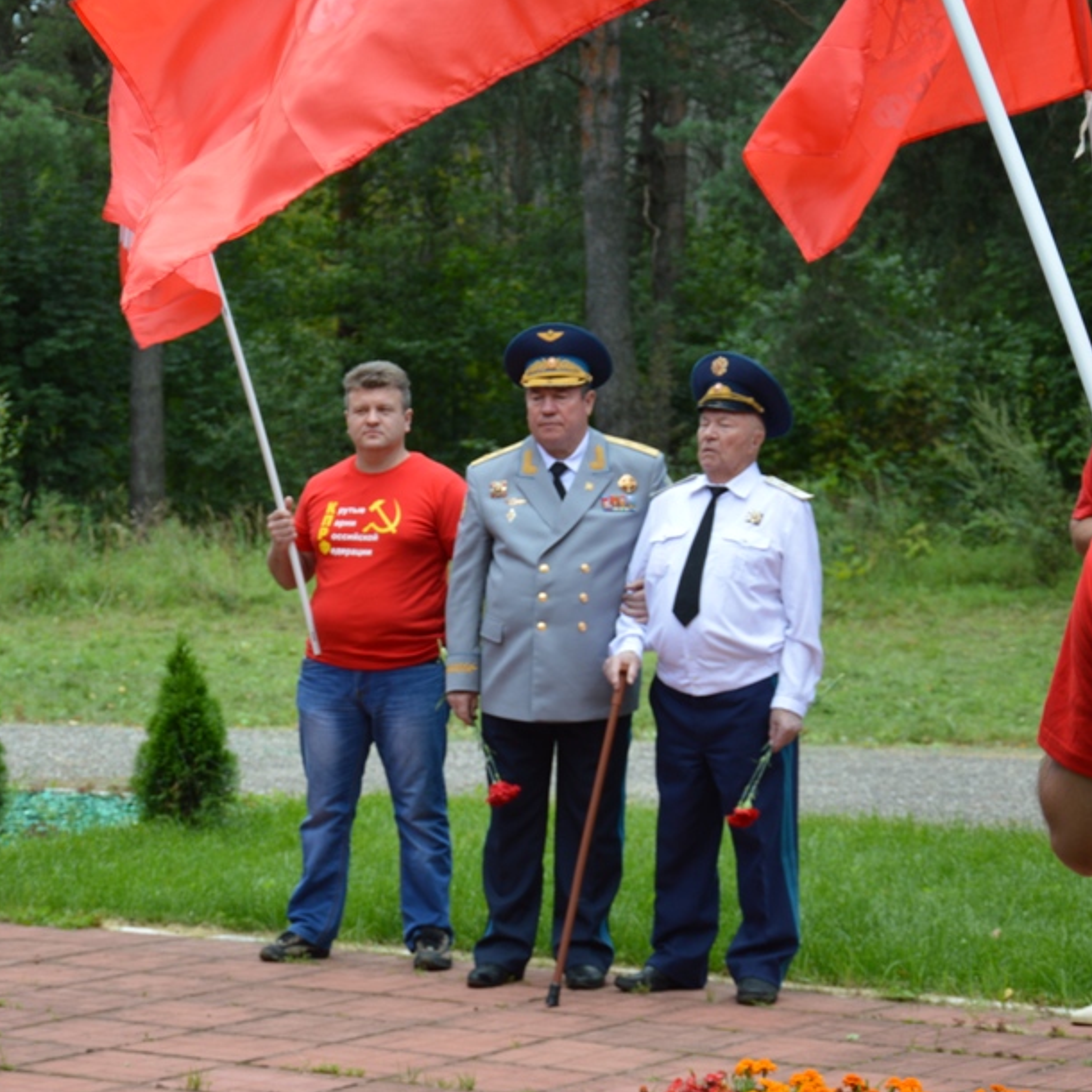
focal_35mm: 107
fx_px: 3819
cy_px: 542
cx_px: 235
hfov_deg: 16.2
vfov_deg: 16.3
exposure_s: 1/125
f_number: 5.6
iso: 125
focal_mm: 50
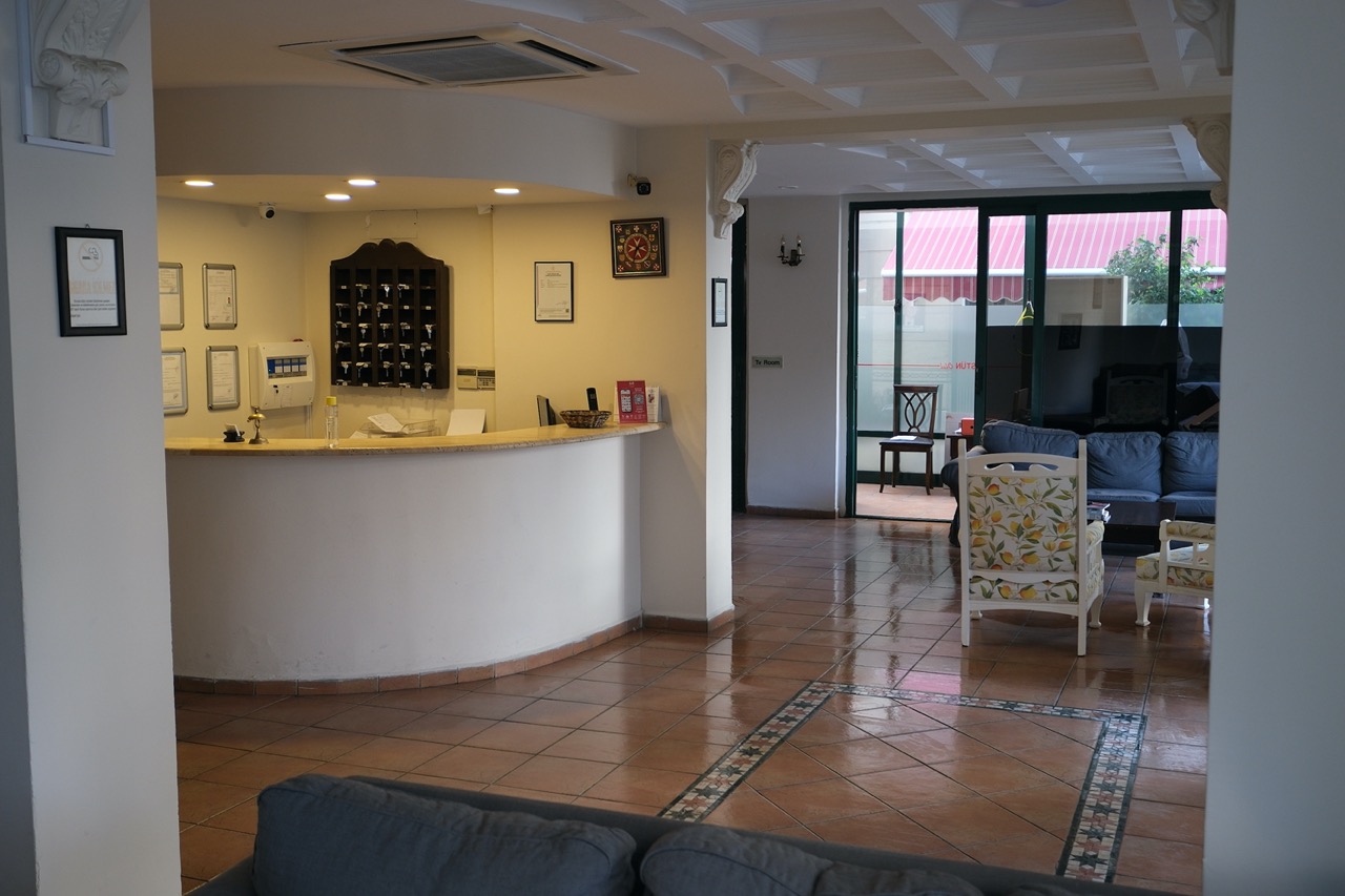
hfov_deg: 53.1
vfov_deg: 36.9
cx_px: 672
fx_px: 1345
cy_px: 448
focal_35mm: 36
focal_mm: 24
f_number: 4
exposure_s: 1/30
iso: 400
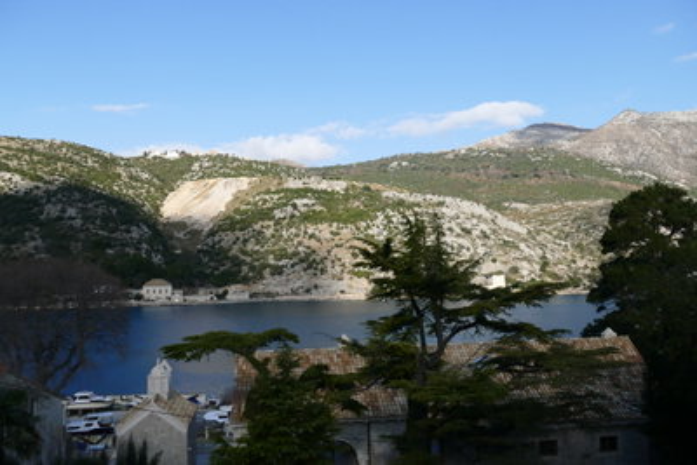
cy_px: 232
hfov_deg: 54.4
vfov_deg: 37.9
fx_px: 678
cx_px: 348
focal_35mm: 35
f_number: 3.1
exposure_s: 1/10000
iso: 800
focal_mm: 12.64
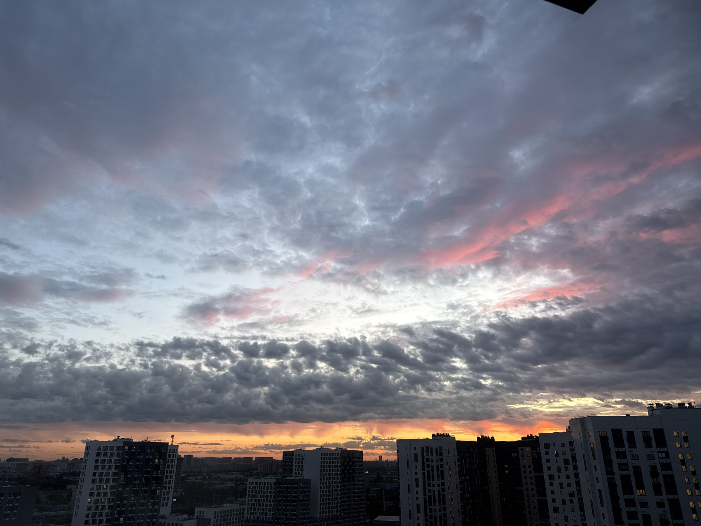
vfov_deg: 56.8
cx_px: 350
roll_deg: +0.0
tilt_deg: +22.5
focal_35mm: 24
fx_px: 486
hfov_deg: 71.6
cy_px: 263
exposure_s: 1/121
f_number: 1.78
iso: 80
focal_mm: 6.76
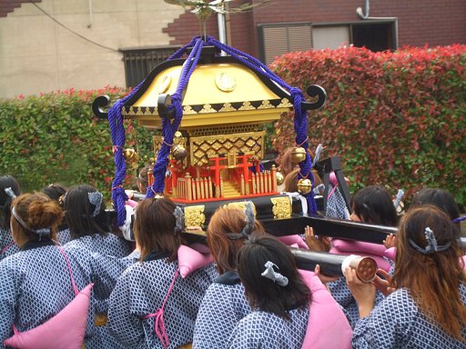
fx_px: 1414
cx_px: 233
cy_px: 174
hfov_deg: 18.7
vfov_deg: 14.1
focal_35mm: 105
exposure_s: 1/100
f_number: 4.8
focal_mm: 17.4
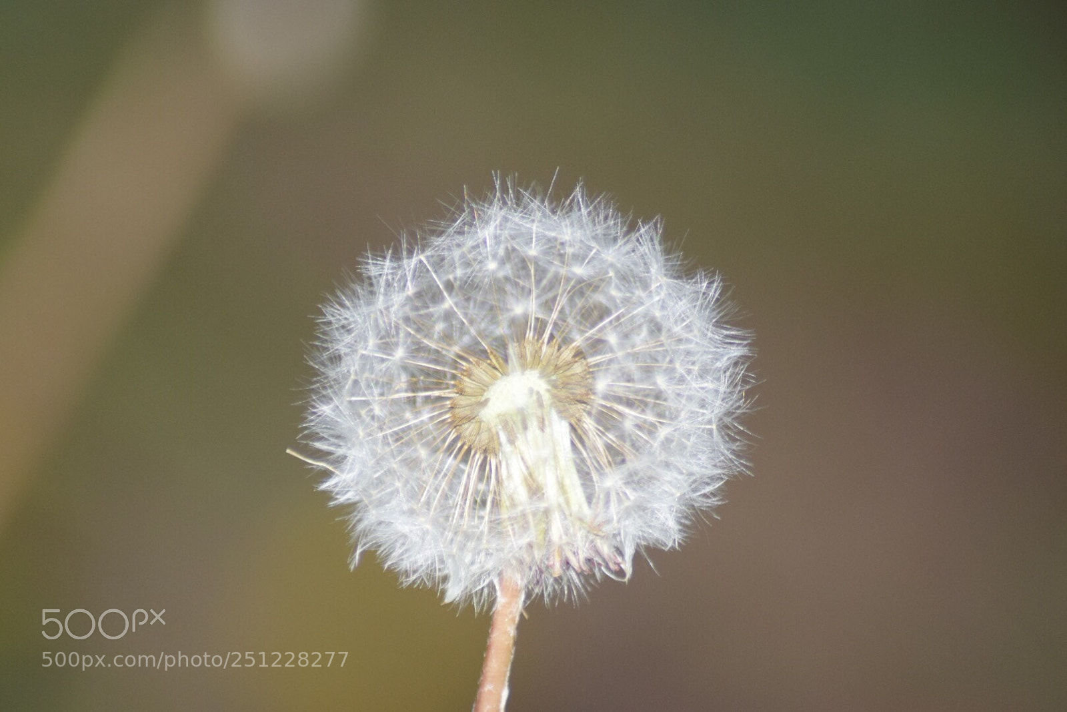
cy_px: 356
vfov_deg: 3.1
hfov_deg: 4.6
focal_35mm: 450
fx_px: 13338
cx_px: 534
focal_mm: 300
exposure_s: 1/200
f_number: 5.6
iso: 800
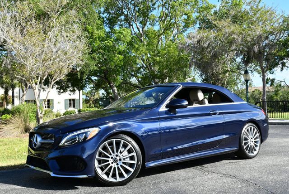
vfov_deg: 33.5
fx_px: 321
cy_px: 97
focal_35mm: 40
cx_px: 144
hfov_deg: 48.4
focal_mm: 20
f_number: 8
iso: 180
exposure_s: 1/250
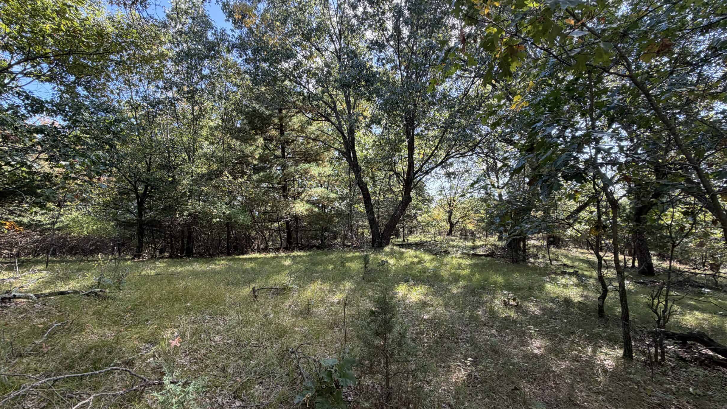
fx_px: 308
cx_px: 350
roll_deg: -0.1
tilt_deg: -0.5
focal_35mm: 16
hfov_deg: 99.3
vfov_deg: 67.0
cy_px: 220
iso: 64
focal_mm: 2.22
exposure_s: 1/144
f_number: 2.2
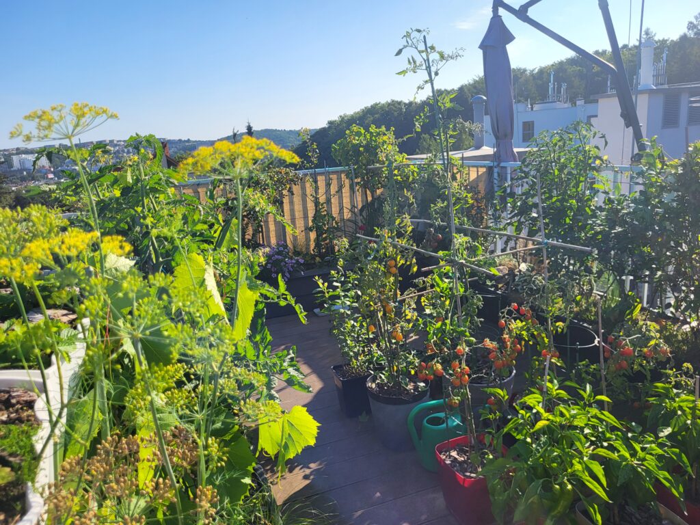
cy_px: 262
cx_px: 350
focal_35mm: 26
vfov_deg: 53.1
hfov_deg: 67.3
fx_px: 526
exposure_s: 1/2450
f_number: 1.8
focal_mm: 5.4
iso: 40
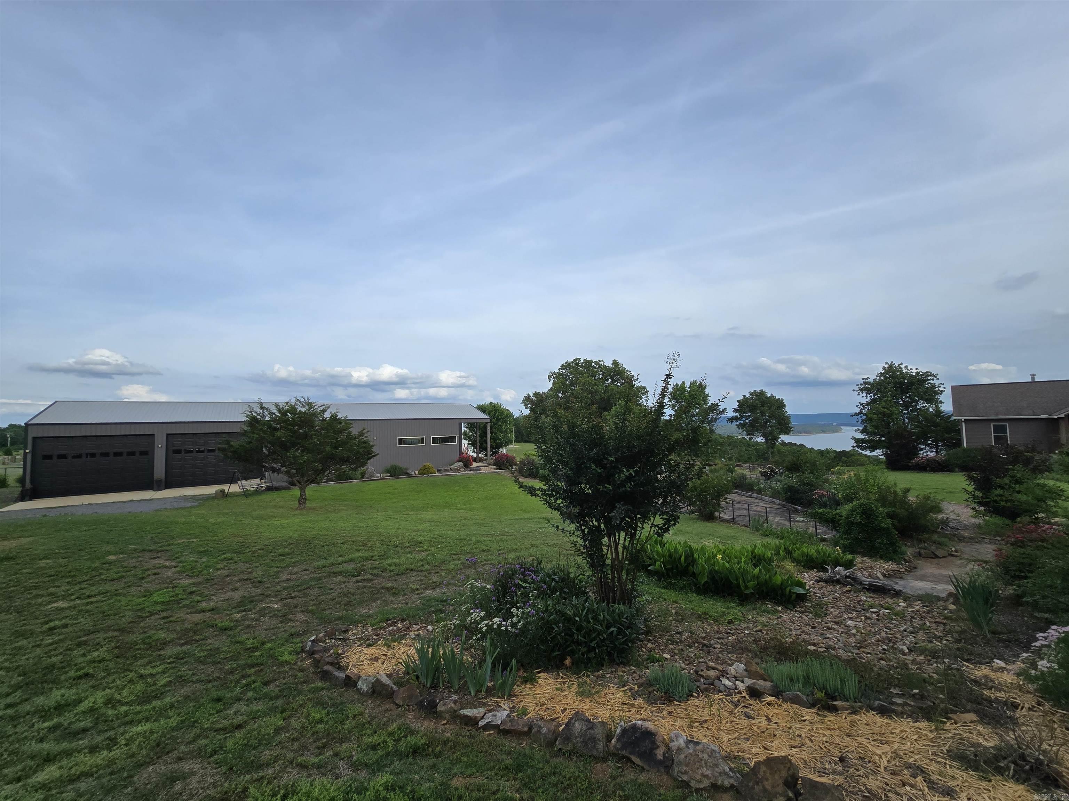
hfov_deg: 106.2
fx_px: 401
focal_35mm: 13
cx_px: 534
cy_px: 400
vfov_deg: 89.9
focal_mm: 2.2
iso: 50
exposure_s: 1/1636
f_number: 2.2
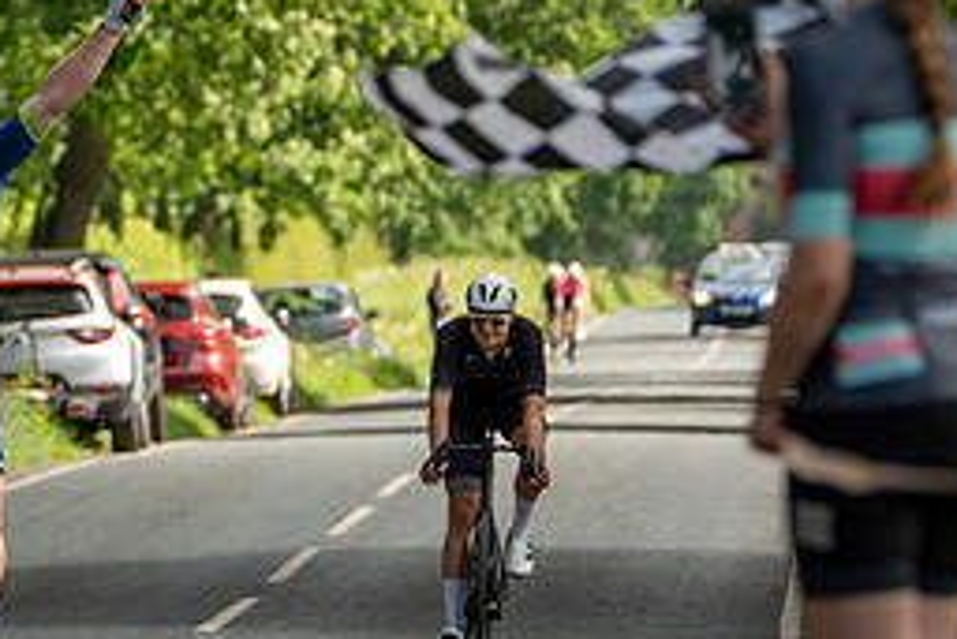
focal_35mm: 559
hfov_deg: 3.7
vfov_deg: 2.5
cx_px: -49
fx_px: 14868
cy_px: -7
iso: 250
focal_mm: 155
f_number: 4
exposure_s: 1/1000
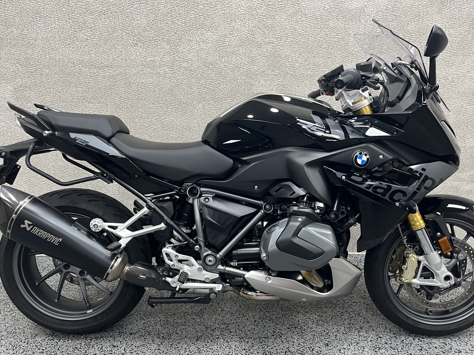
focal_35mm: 31
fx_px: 424
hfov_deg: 58.3
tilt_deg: -18.1
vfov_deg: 45.4
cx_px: 247
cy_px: 187
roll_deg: -0.2
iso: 80
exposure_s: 1/60
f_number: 1.6
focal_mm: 5.1
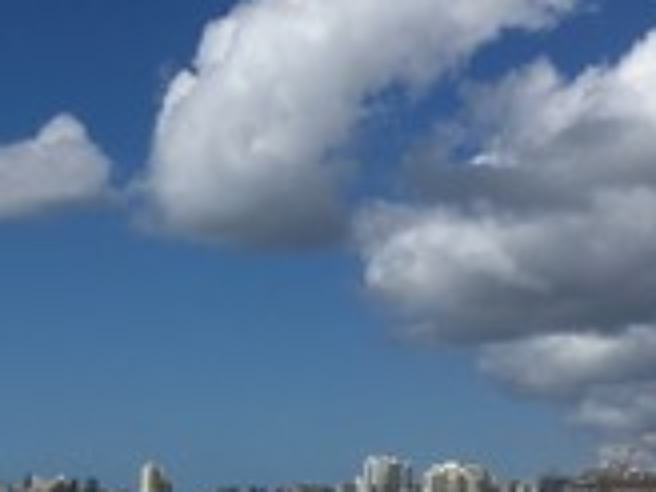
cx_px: 224
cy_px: 360
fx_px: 1876
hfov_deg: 19.8
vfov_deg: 14.9
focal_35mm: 99
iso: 25
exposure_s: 1/5917
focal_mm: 4.15
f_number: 2.2
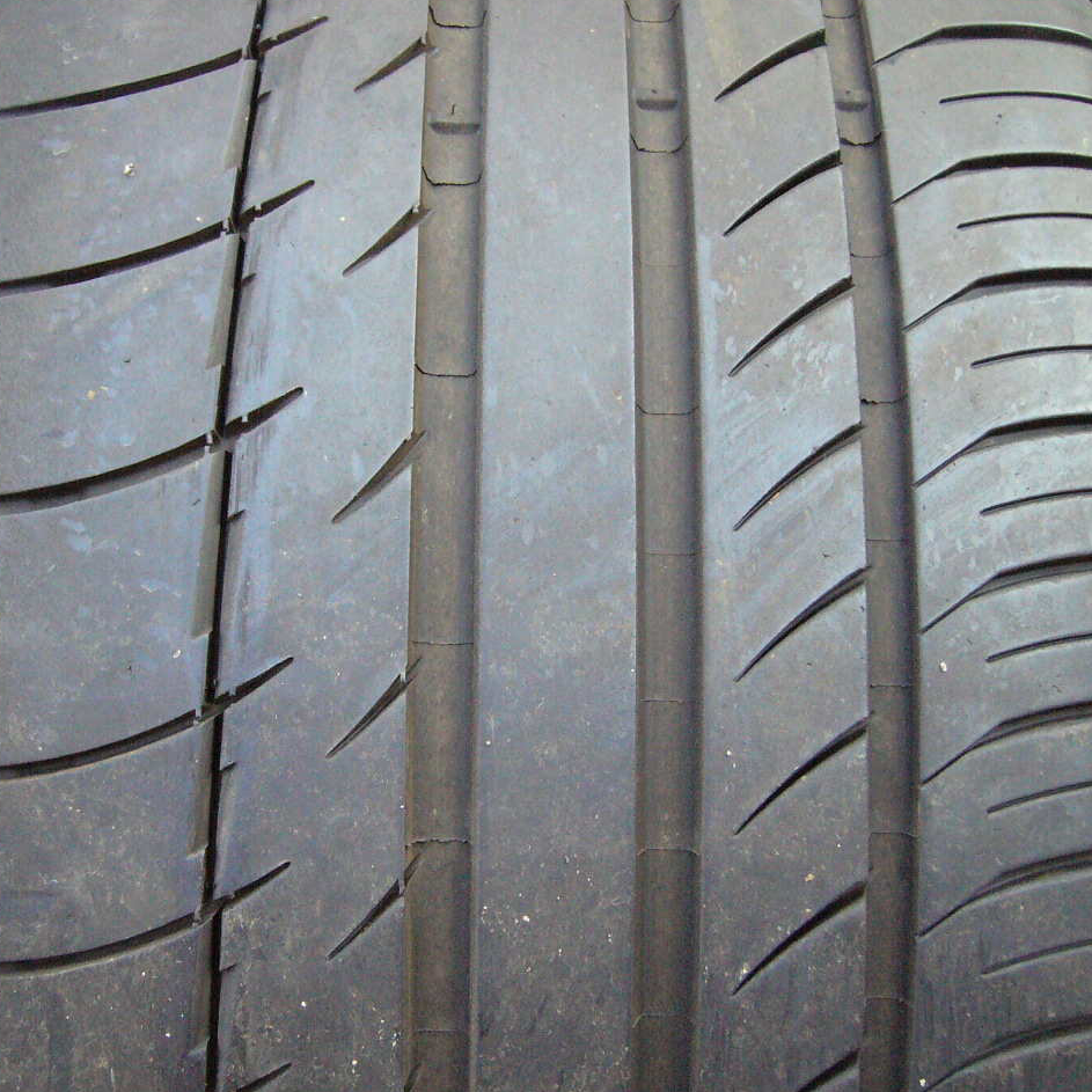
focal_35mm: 42
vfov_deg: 40.0
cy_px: 548
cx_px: 557
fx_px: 1499
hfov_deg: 40.0
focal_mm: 5.8
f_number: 2.8
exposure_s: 1/250
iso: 400
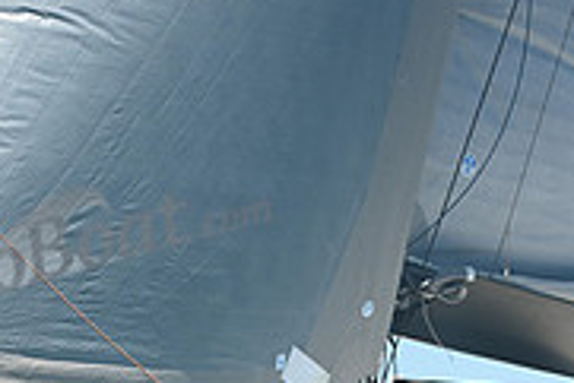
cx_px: -336
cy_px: 464
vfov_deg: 6.1
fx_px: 3574
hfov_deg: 8.9
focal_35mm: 224
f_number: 5.6
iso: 320
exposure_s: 1/1000
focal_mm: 70
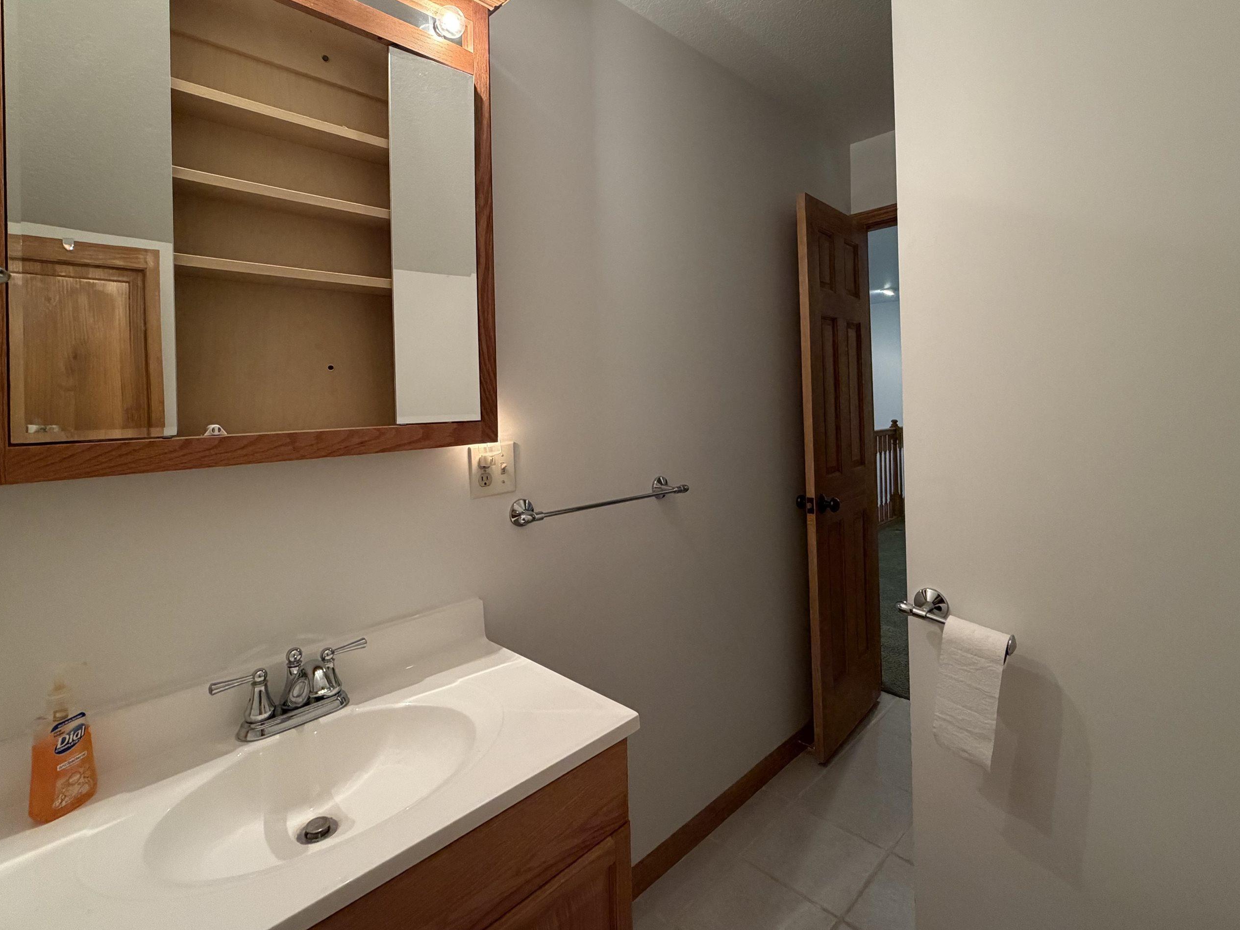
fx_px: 609
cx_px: 631
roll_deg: +2.2
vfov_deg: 74.2
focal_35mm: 17
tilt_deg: +0.2
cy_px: 392
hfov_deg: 91.0
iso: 400
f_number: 2.2
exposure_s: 1/60
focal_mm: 2.22
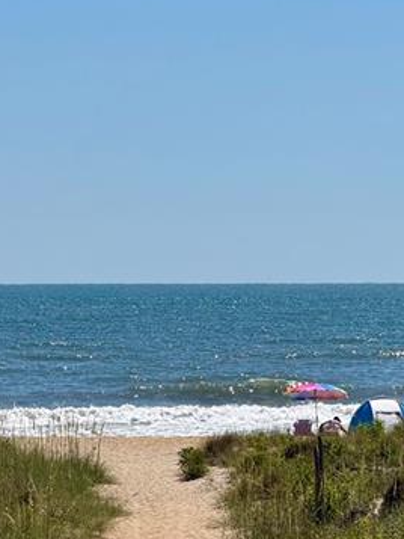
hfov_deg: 5.8
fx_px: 4012
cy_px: 370
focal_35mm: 258
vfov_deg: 7.7
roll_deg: +0.2
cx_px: 164
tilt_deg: +0.1
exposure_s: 1/3195
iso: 50
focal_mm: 15.66
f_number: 2.8
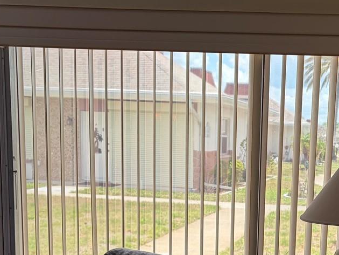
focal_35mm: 66
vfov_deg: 21.5
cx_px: 276
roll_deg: -1.9
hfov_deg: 28.7
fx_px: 647
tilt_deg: -9.2
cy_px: 250
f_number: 1.6
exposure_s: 1/227
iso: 50
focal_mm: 5.96
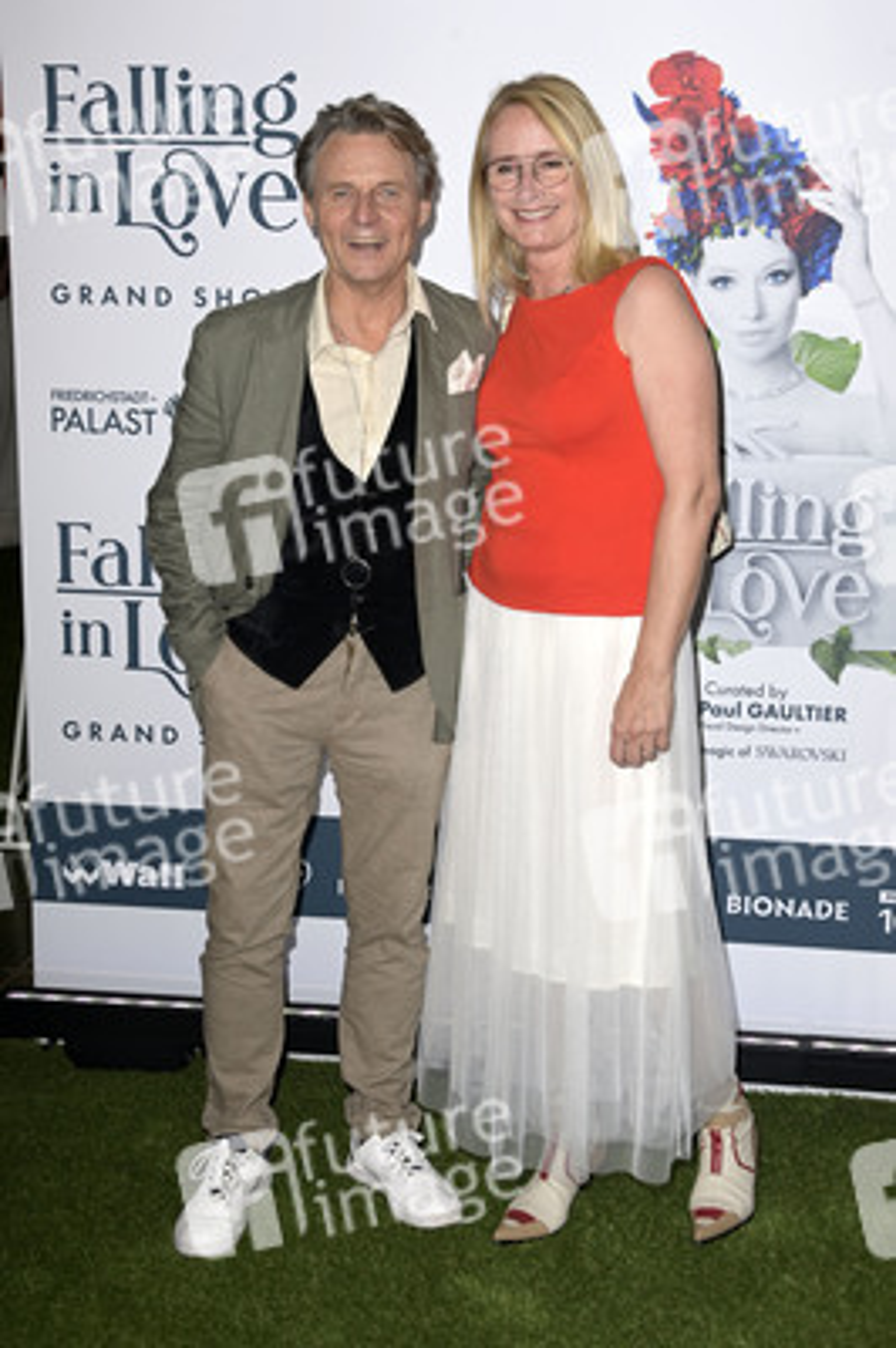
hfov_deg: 30.5
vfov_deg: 44.5
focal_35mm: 44
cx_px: 448
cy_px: 674
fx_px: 1645
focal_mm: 44
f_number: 6.3
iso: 640
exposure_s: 1/250
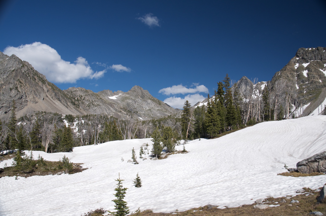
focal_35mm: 27
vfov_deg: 47.7
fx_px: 244
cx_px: 163
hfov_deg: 67.5
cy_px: 108
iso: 320
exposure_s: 1/500
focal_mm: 18
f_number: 8
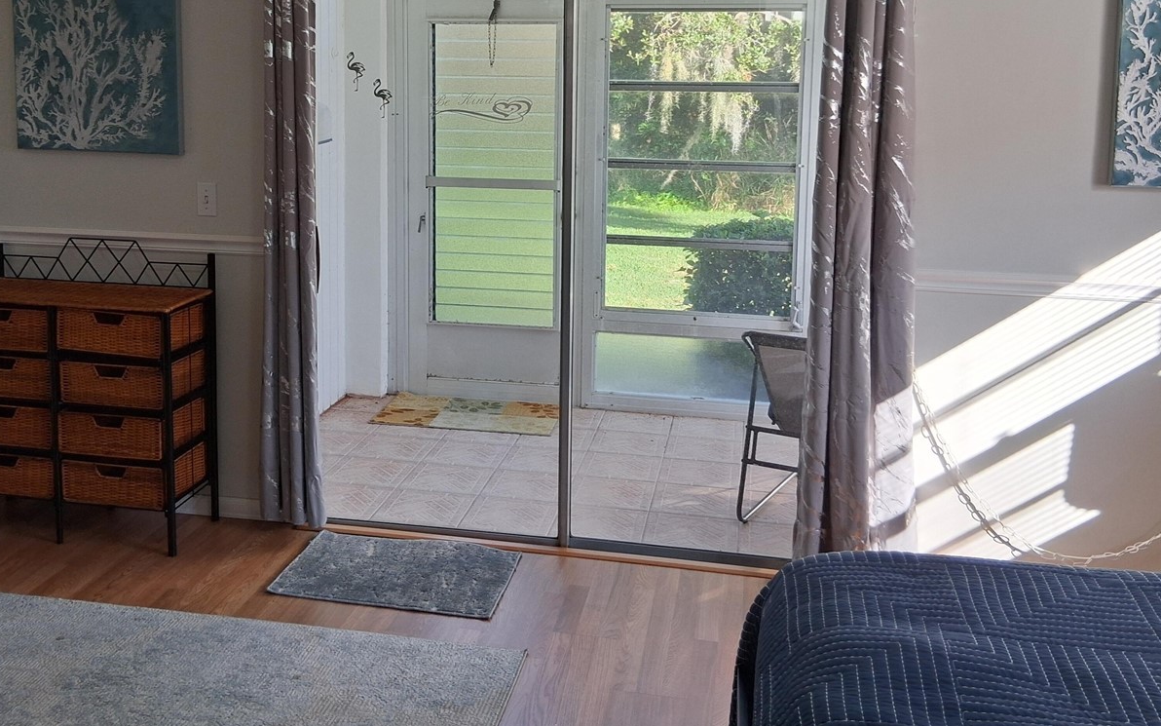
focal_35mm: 37
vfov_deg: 33.9
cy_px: 210
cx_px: 506
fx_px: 1171
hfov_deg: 52.6
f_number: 1.8
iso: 40
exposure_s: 1/100
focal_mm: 3.98
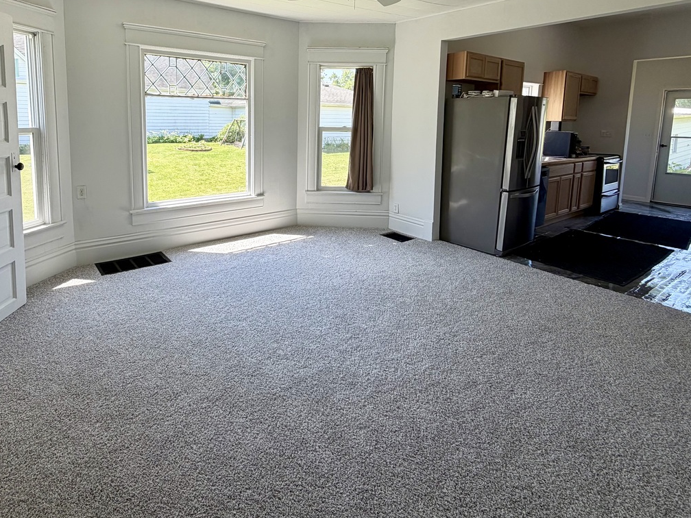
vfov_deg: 64.0
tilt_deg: -6.6
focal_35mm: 20
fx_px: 399
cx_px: 276
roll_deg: -0.4
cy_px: 166
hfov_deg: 80.8
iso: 40
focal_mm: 2.22
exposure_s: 1/126
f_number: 2.2
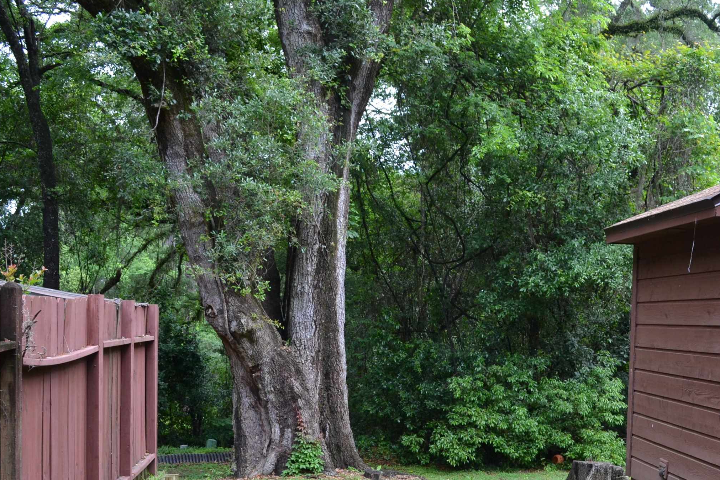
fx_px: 820
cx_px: 411
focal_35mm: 41
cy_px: 338
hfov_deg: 47.3
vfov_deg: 32.2
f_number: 5.6
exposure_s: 1/125
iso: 280
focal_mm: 18
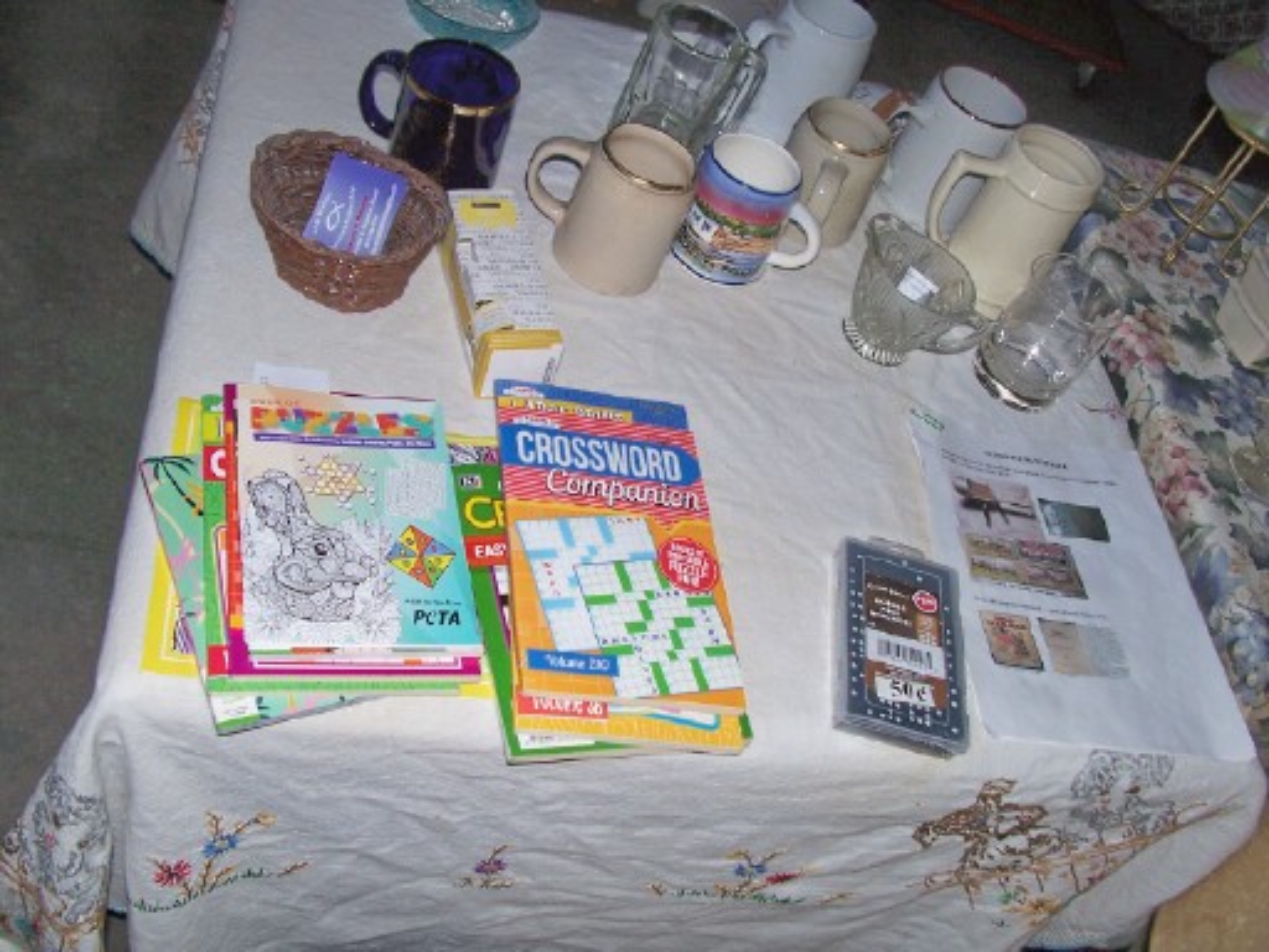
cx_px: 634
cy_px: 476
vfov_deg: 40.7
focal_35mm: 35
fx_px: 1283
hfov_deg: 52.6
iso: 80
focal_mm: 6
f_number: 2.8
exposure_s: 1/60
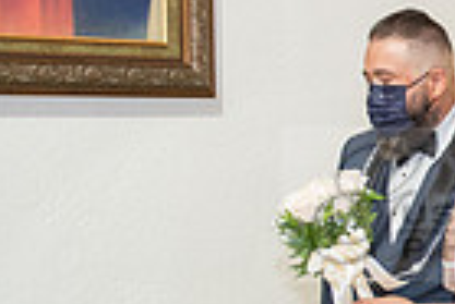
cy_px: 205
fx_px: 1341
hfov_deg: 18.0
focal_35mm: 106
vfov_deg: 12.9
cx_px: 597
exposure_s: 1/160
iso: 1000
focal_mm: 24
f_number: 2.8
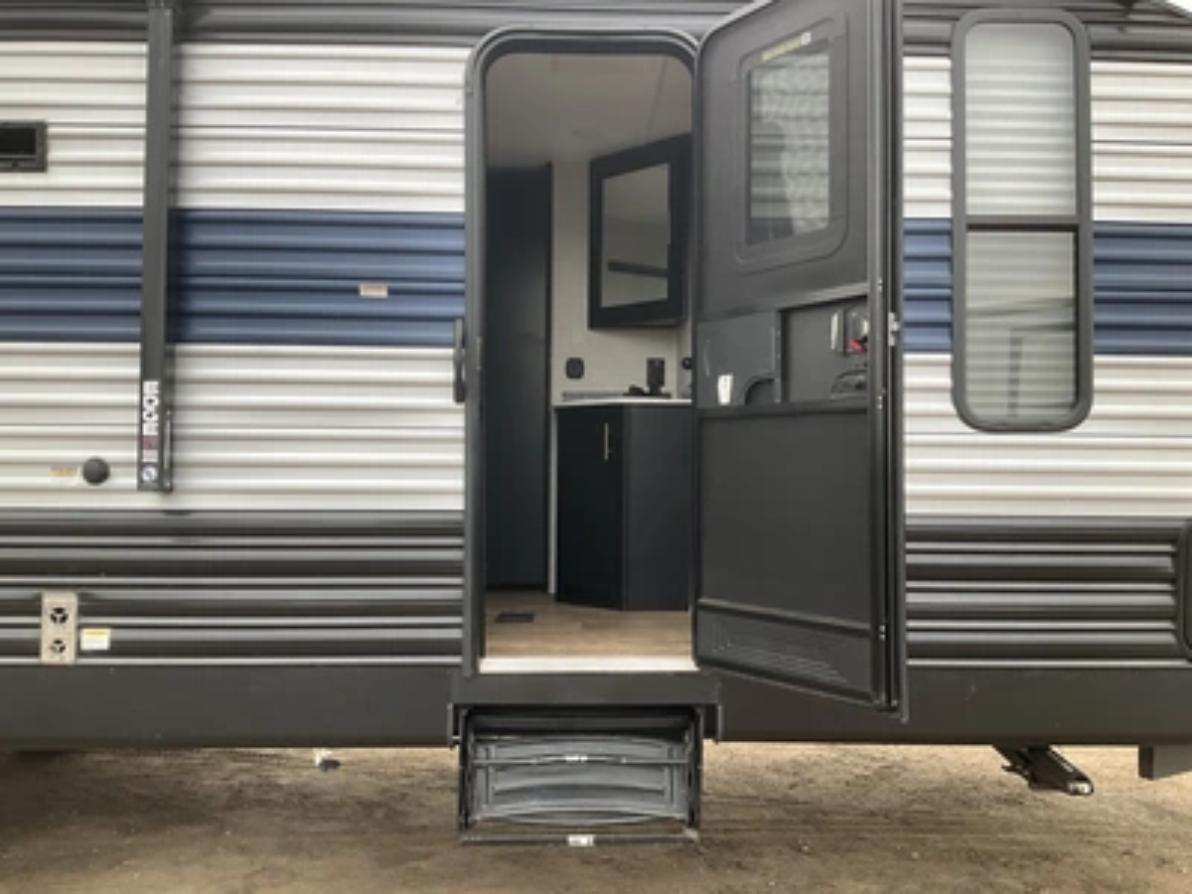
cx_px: 596
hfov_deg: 61.7
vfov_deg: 48.2
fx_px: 999
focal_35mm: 29
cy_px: 447
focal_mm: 3
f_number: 1.8
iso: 40
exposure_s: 1/122
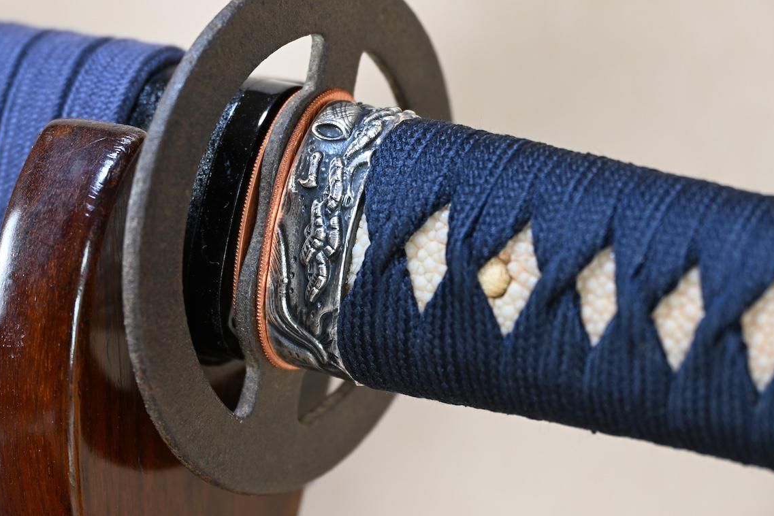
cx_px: 351
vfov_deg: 10.3
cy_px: 252
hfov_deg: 15.4
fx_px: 2859
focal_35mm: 133
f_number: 5.3
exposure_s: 1/2
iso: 140
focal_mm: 72
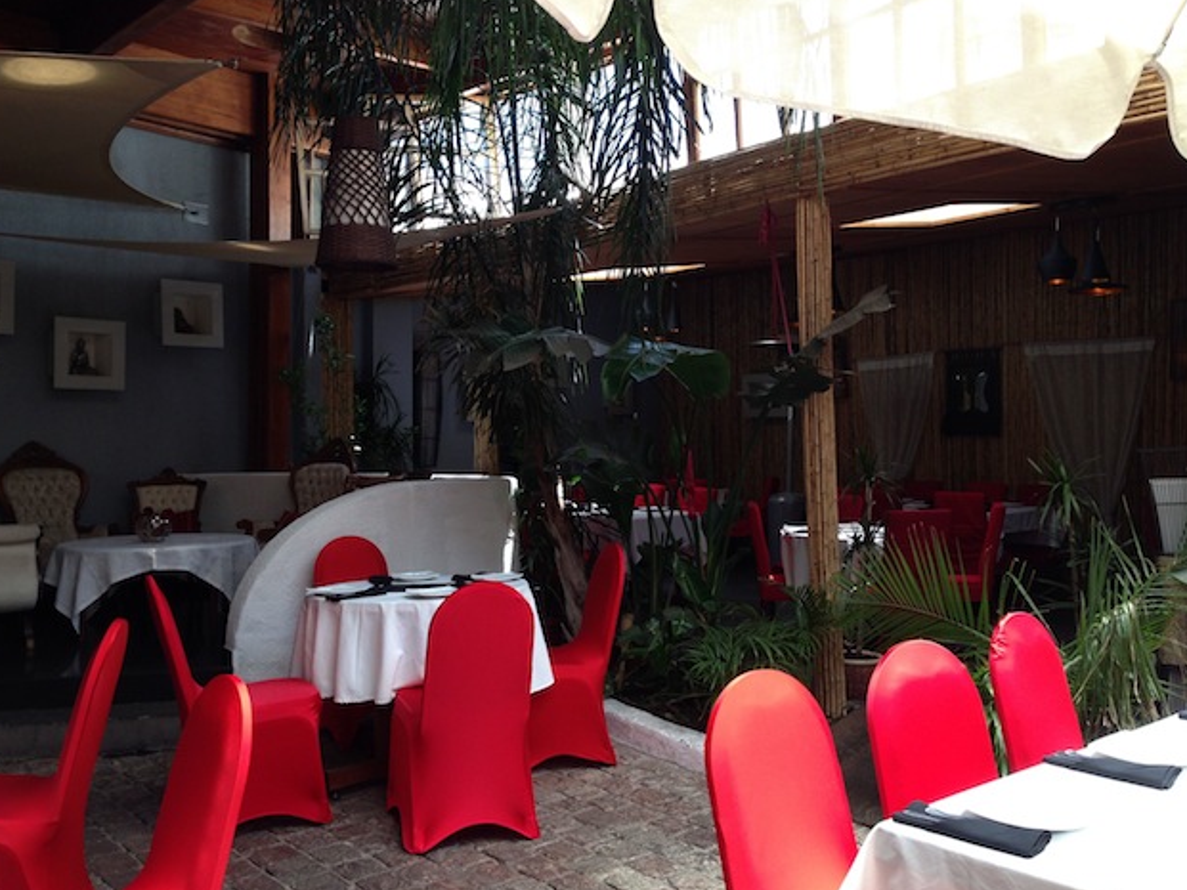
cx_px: 585
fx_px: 1166
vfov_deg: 41.8
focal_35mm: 34
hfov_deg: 53.9
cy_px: 445
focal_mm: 4.12
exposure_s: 1/120
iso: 50
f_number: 2.4
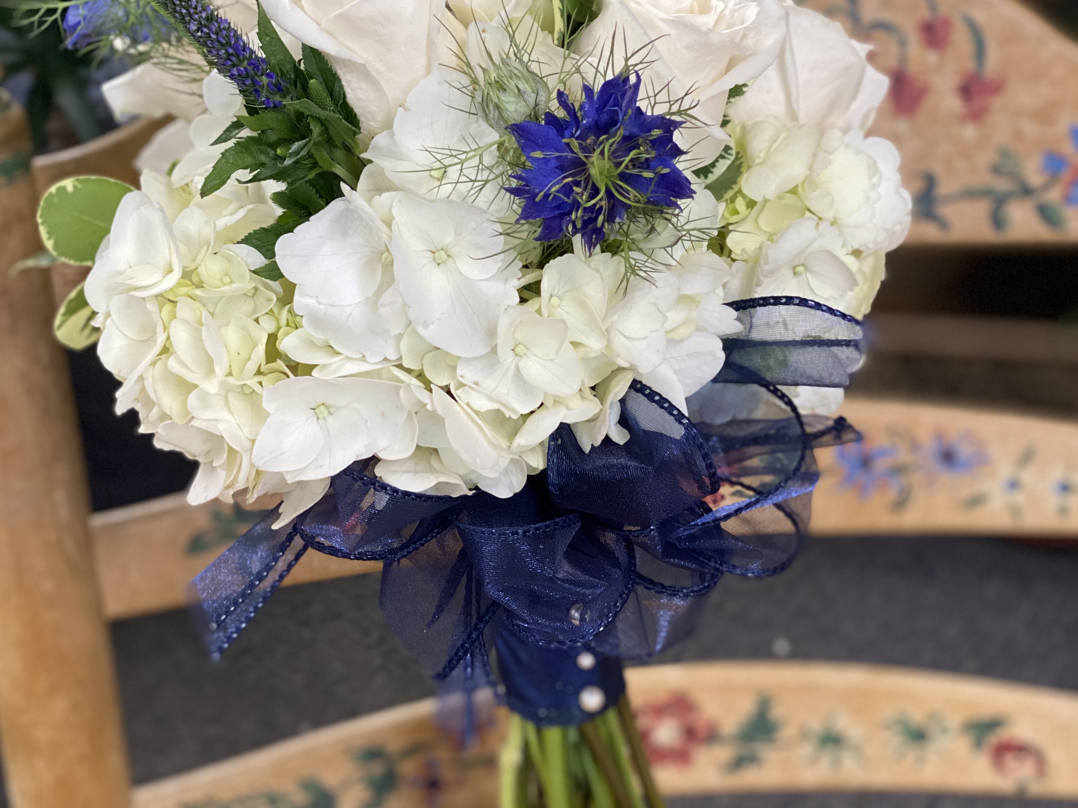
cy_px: 382
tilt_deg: -29.2
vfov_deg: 21.0
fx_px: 2180
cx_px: 539
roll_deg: +3.7
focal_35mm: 70
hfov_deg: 27.8
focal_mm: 6
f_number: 2
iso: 200
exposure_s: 1/120
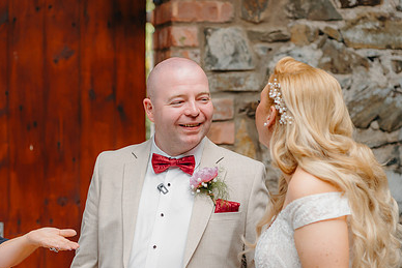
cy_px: 175
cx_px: 165
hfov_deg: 16.1
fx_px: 1419
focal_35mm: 127
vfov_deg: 10.8
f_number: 2.5
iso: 200
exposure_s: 1/500
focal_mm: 85
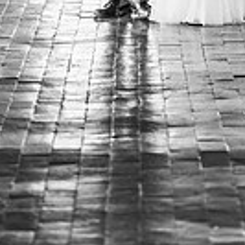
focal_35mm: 244
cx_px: 185
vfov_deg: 7.1
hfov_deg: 7.2
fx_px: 1954
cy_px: -94
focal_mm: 85
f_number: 1.8
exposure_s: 1/200
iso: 160
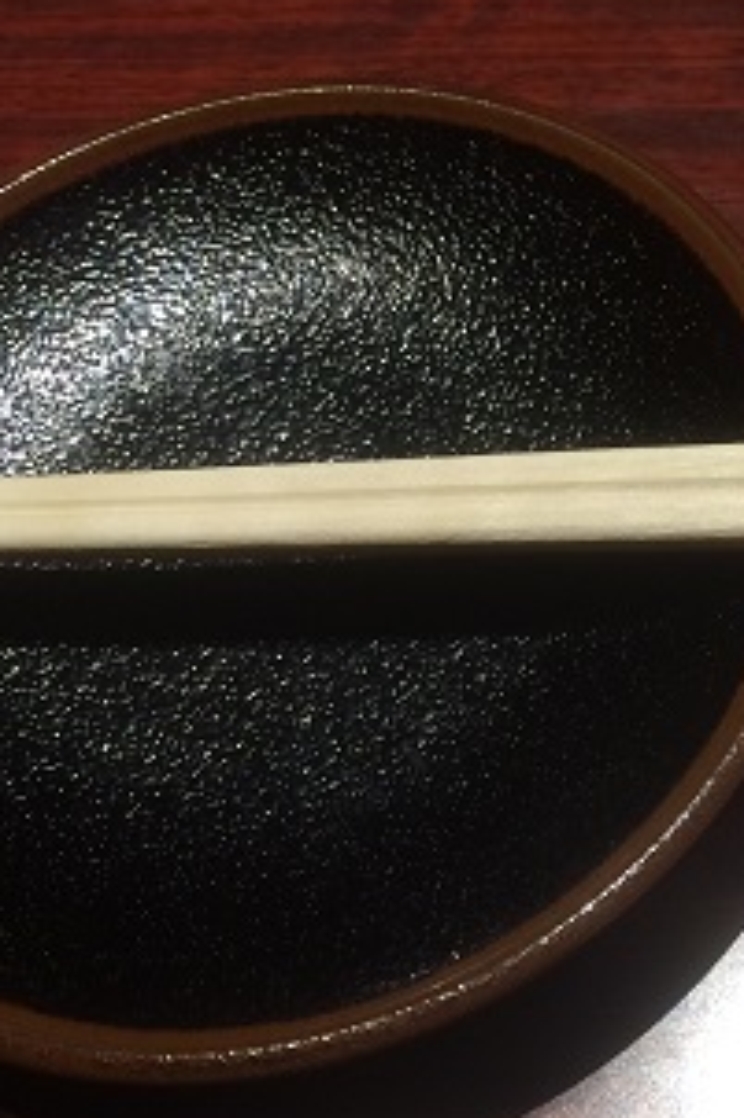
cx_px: 763
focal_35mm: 70
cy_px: 450
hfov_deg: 18.9
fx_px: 2172
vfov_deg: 28.8
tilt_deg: -58.1
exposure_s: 1/30
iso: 80
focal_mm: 4.15
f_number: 2.2
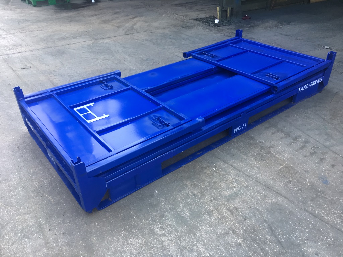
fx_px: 287
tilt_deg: -32.2
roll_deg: +1.0
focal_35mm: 29
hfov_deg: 61.7
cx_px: 172
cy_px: 128
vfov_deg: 48.2
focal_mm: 4.15
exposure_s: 1/100
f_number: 2.2
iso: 32
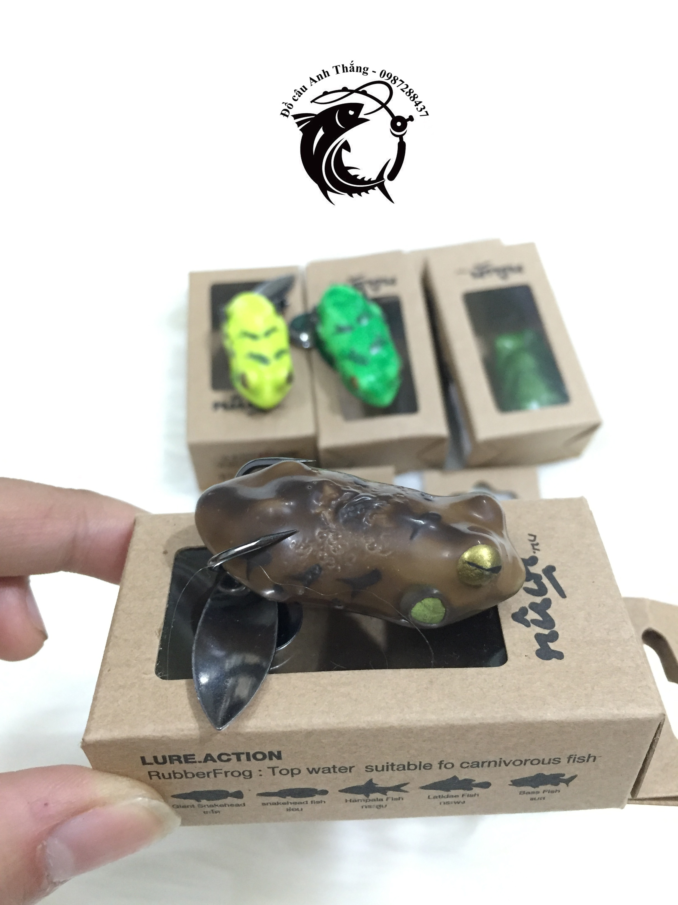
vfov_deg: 61.7
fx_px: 757
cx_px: 339
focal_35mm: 29
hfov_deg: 48.2
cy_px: 452
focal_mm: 4.15
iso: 250
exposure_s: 1/17
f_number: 2.2
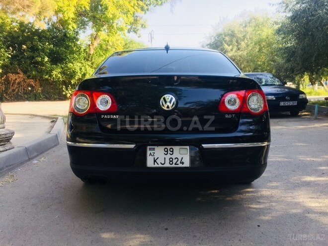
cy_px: 123
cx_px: 164
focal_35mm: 29
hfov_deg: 61.7
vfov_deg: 48.2
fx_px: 275
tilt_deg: -8.7
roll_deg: +0.1
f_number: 2.2
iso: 32
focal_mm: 4.15
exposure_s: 1/341
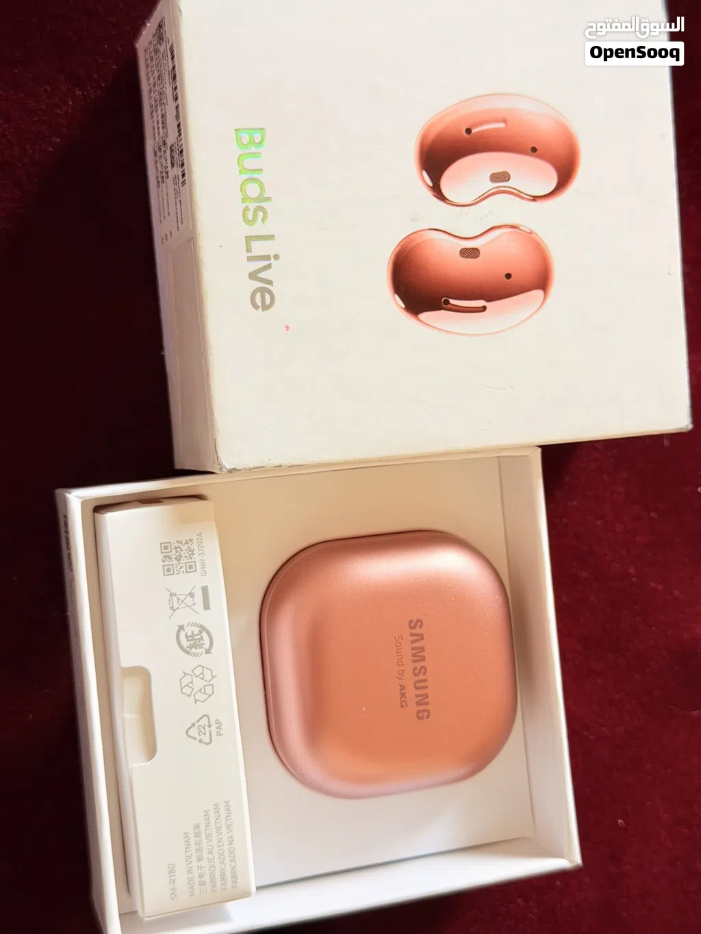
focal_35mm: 48
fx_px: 1296
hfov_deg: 30.3
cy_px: 467
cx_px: 350
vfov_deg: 39.7
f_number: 1.78
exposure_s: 1/60
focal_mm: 6.76
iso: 125
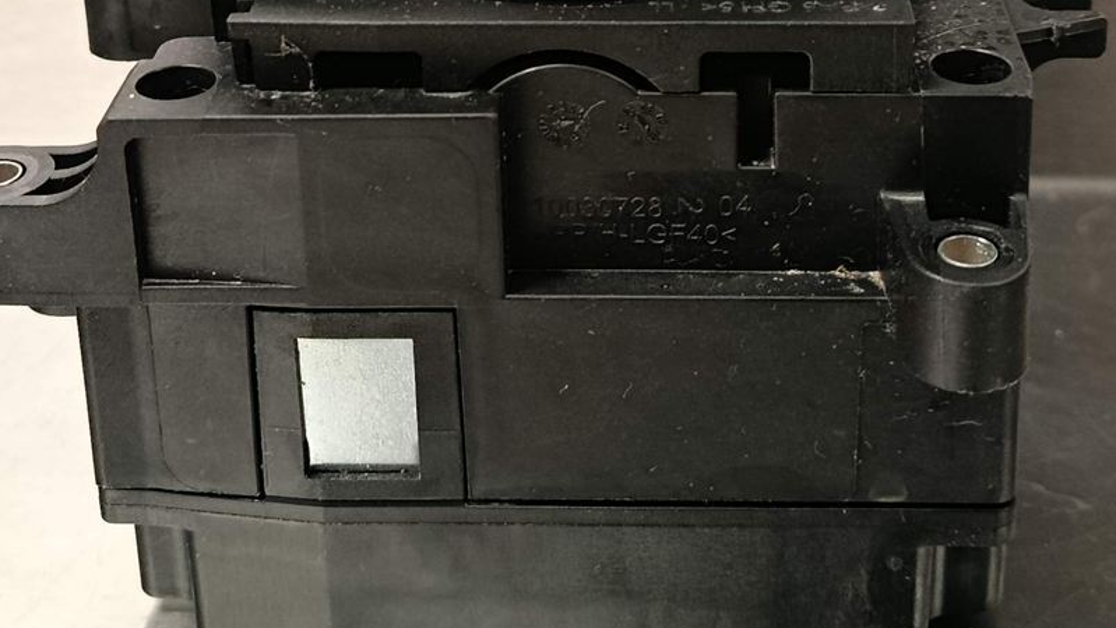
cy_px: -167
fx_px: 1983
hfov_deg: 31.4
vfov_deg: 17.0
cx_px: 580
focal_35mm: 67
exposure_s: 1/33.3
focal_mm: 5.24
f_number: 1.7
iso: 1161
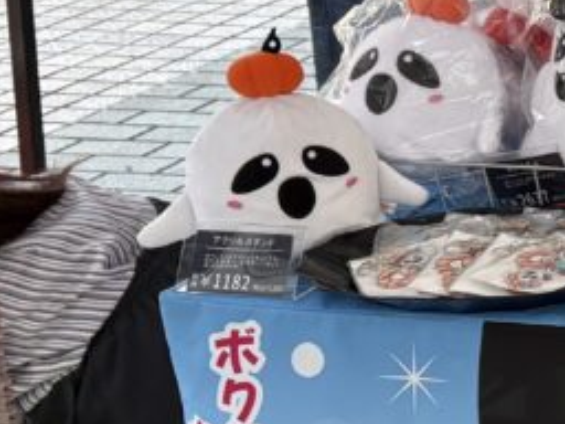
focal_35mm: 130
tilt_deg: -15.1
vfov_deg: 11.3
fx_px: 2122
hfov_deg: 12.4
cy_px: 9
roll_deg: -0.7
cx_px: 1298
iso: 50
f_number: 1.6
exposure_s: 1/339
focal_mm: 5.96
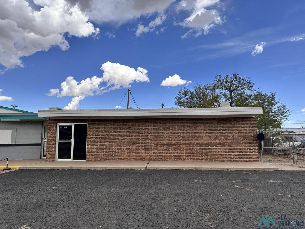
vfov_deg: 56.8
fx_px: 211
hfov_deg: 71.6
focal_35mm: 24
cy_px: 114
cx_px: 152
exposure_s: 1/2882
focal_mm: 6.86
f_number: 1.78
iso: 80
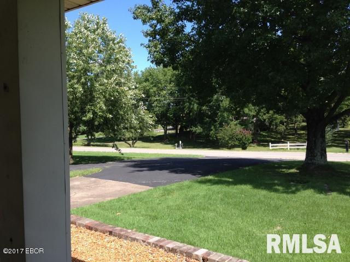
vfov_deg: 42.9
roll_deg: +0.4
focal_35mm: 33
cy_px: 131
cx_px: 175
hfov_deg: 55.4
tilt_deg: -1.3
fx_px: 334
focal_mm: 4.12
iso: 50
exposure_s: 1/695
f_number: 2.4
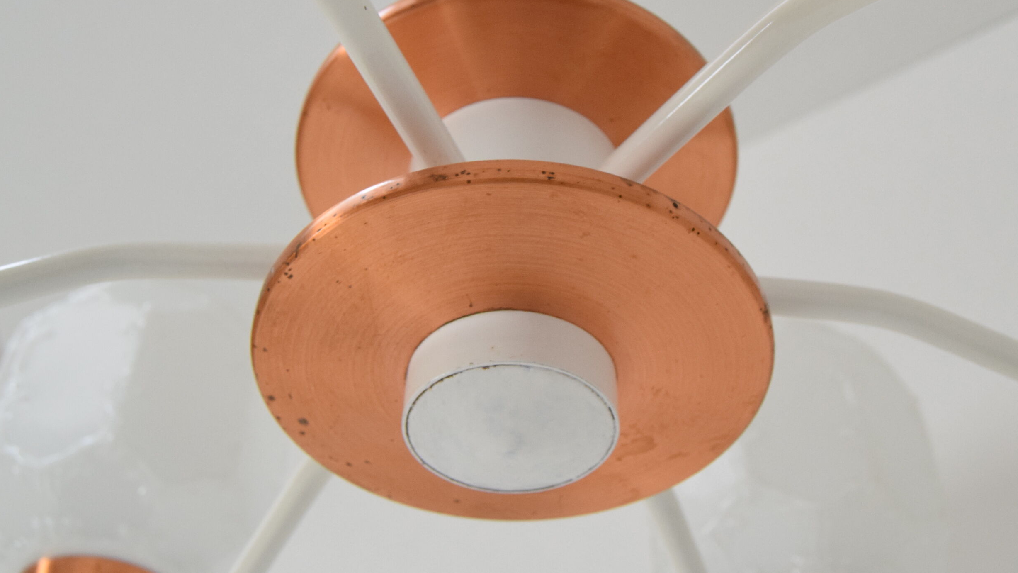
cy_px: 237
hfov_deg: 44.6
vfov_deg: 25.9
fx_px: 1242
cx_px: 539
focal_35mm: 46
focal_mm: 24
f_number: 7.1
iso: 1600
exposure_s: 1/80
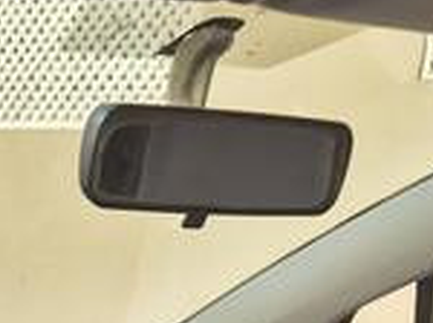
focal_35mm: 100
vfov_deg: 12.7
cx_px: -87
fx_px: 1249
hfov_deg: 18.6
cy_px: 673
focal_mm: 5.4
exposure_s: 1/180
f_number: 1.8
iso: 64
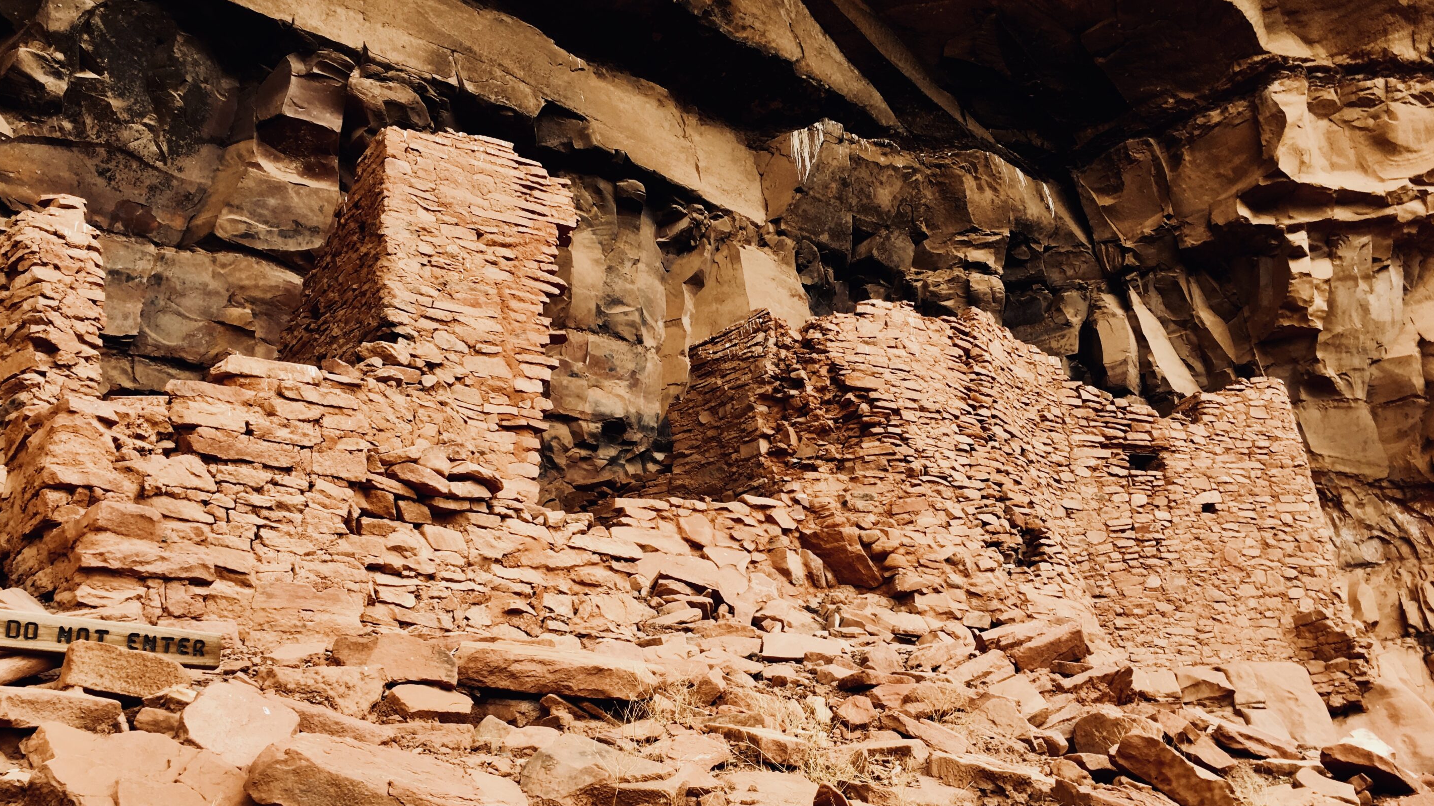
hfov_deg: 61.0
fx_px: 1217
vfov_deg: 36.5
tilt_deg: +19.2
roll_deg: +5.0
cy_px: 504
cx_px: 720
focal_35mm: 32
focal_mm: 4.15
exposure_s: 1/189
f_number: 2.2
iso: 25
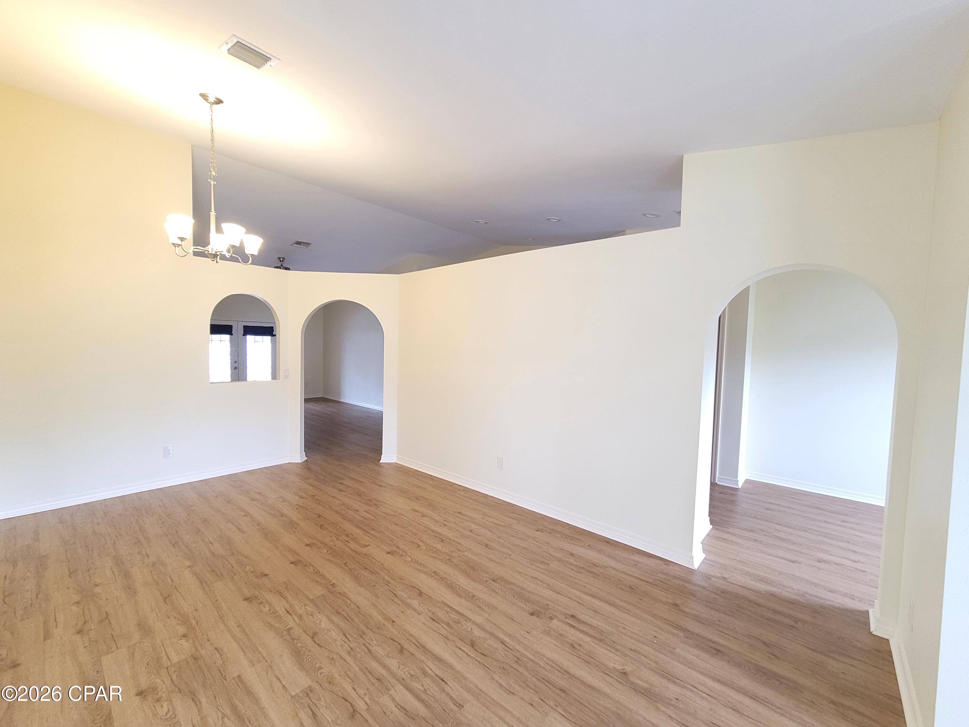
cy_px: 364
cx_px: 484
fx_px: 364
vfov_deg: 89.9
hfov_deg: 106.2
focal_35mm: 13
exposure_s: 1/60
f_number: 2.2
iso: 400
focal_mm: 2.2
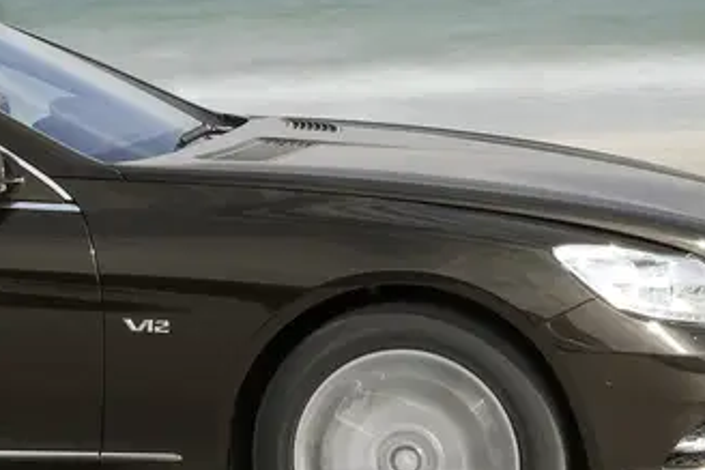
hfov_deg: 9.9
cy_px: -109
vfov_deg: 6.7
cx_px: -144
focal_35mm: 205
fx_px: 4016
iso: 50
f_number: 22
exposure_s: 8
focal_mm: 56
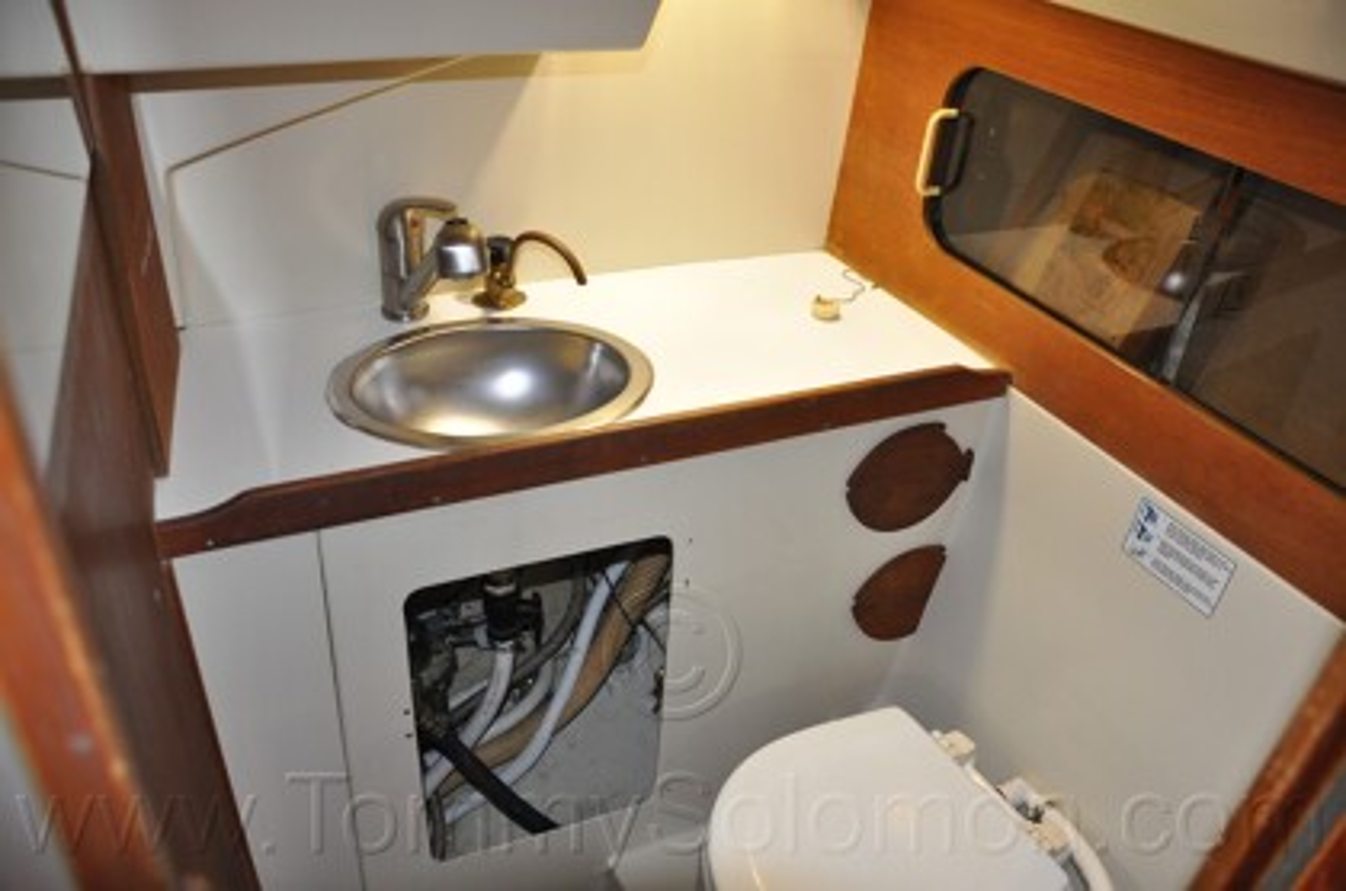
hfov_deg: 67.5
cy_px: 446
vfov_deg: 47.7
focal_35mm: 27
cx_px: 673
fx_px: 1007
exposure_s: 1/60
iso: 800
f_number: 3.5
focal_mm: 18
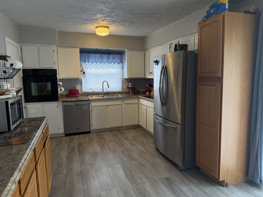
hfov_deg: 71.6
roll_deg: +0.8
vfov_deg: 56.8
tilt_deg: -7.4
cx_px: 132
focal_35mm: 24
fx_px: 182
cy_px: 98
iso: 200
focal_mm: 6.76
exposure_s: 1/129
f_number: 1.78
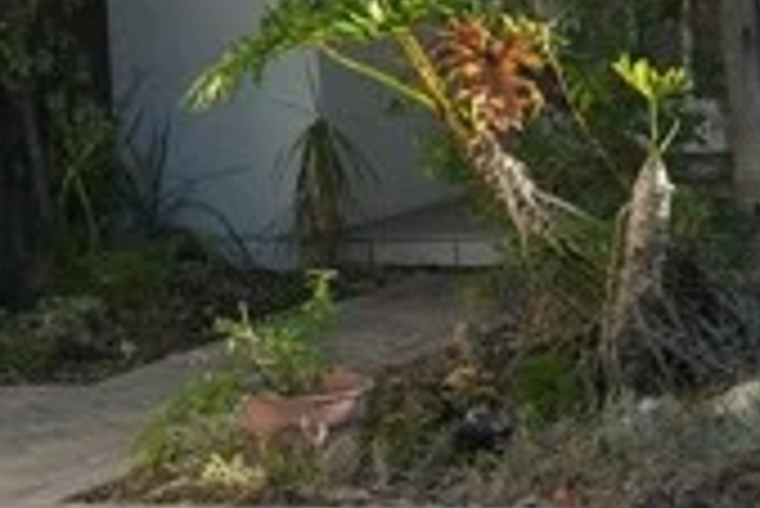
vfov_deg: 9.5
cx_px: 1151
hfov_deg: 13.4
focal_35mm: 144
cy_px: -11
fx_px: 3043
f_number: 8
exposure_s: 1/250
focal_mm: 38
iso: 400
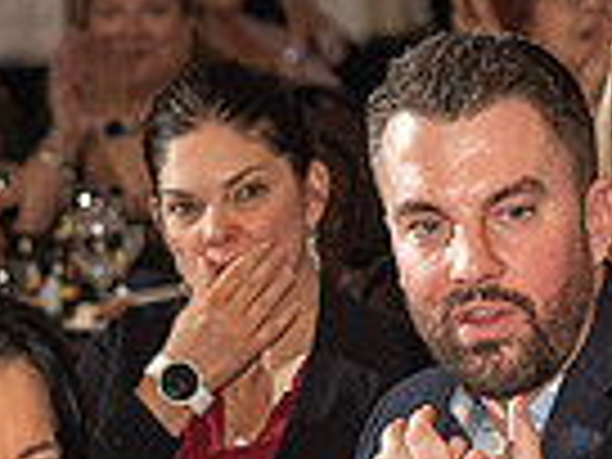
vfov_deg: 5.1
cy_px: 637
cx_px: 176
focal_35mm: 287
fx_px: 5074
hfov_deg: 6.9
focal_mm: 70
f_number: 4
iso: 1600
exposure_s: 1/200
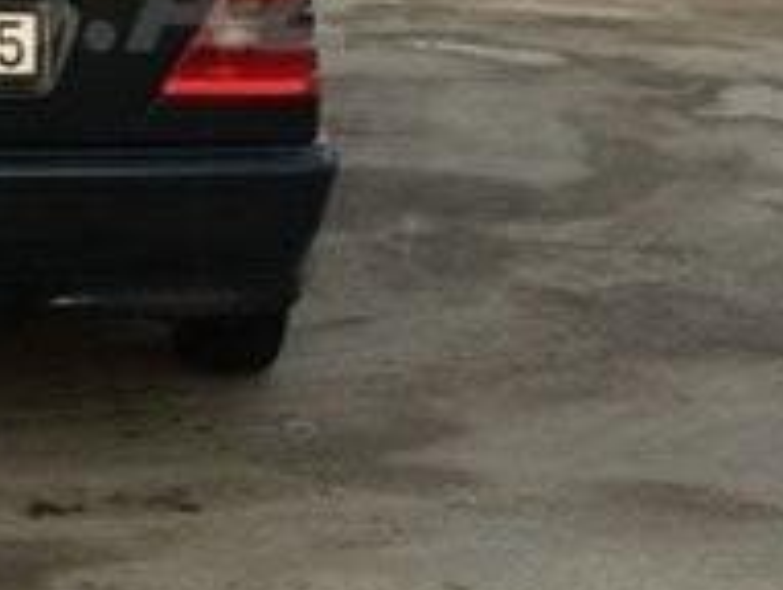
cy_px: -10
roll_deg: -0.1
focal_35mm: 100
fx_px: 2266
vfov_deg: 14.6
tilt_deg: -8.0
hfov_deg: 18.8
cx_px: -74
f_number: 2.2
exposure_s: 1/33
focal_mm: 4.15
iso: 100
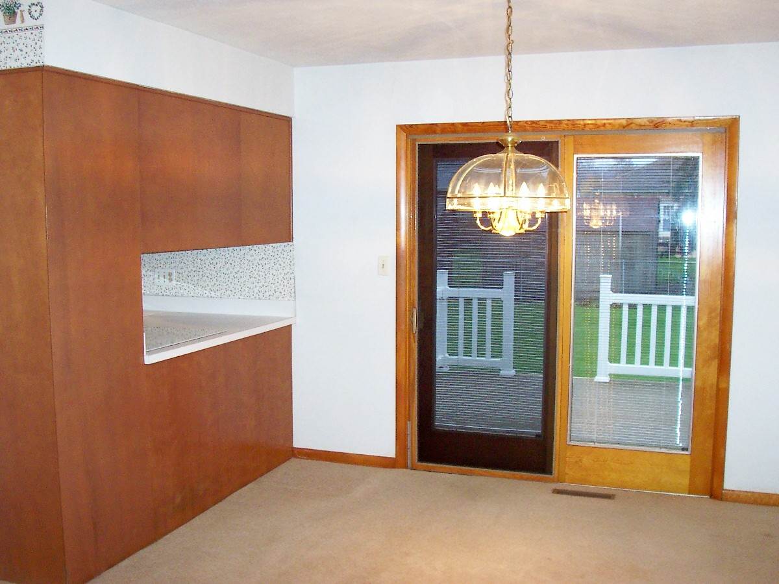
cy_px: 292
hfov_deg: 50.1
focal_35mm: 37
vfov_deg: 38.7
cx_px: 390
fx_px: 833
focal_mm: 5.6
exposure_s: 1/60
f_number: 2.8
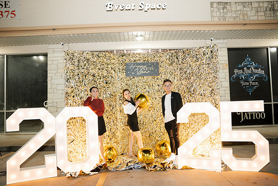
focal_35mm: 30
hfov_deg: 61.4
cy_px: 93
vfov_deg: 43.2
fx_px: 234
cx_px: 139
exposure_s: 1/160
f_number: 2.8
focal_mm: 30.3
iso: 1000
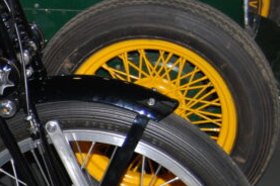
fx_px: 1213
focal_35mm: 156
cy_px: 182
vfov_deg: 8.8
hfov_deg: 12.4
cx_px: -166
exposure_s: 1/60
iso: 400
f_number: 4.2
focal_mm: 28
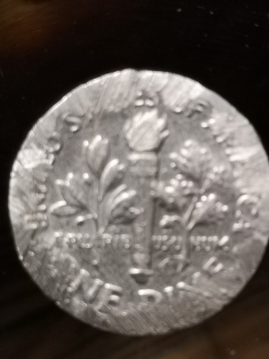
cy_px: 180
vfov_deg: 20.4
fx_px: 995
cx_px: 134
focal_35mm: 96
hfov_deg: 15.4
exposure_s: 1/33.3
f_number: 1.8
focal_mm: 5.58
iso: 250
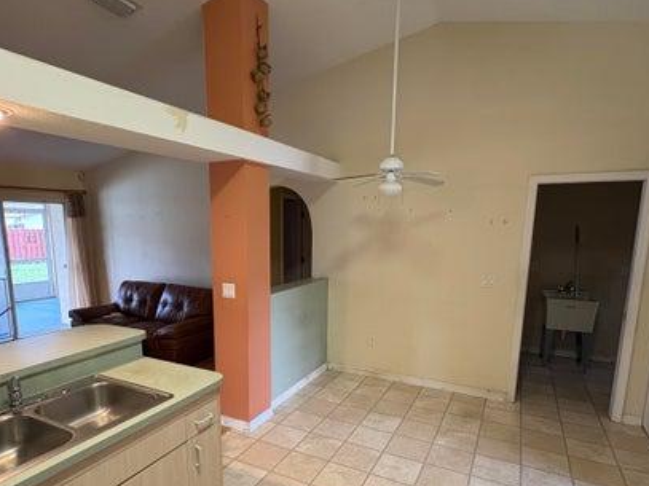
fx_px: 412
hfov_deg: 76.3
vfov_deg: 60.4
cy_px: 298
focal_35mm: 22
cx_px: 301
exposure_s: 1/60
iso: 250
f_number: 2.2
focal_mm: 2.22
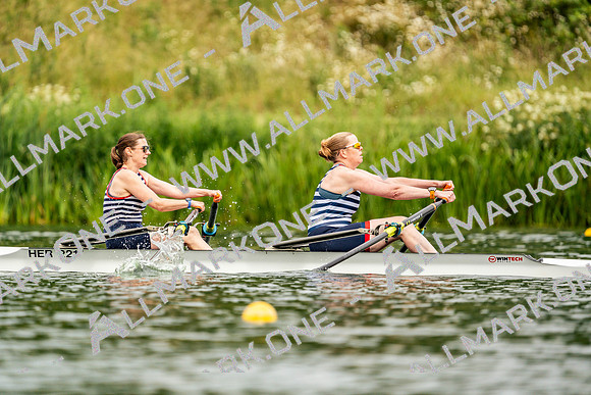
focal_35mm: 600
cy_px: 198
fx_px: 9852
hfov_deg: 3.4
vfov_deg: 2.3
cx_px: 296
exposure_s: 1/2000
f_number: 6.3
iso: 500
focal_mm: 600
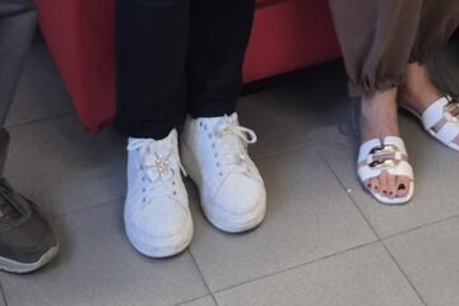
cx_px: 437
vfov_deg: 11.3
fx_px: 1300
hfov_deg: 19.5
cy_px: -409
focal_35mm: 102
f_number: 1.8
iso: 160
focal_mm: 5.4
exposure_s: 1/100
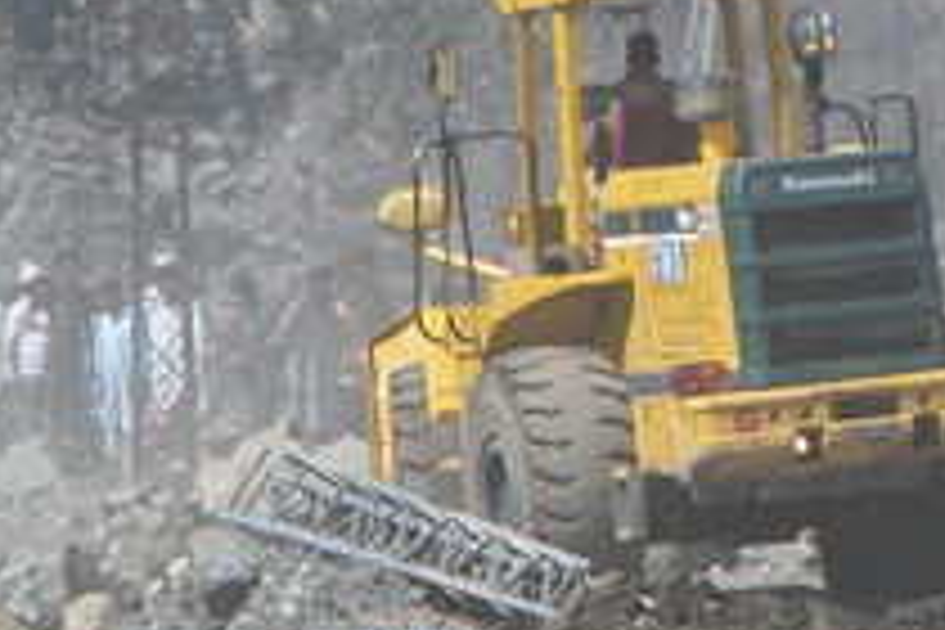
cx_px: 1346
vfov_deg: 1.9
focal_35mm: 706
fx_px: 18531
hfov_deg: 2.9
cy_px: 374
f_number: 5.8
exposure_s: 1/425
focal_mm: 56.7
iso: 100
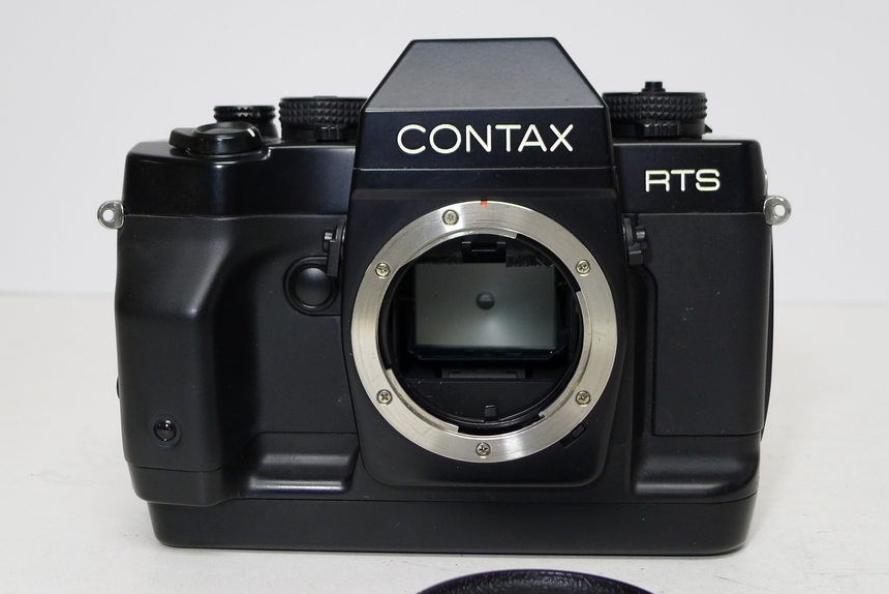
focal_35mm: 48
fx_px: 1186
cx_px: 423
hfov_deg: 41.1
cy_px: 315
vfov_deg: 28.1
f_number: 2.5
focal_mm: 9.2
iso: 200
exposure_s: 1/80
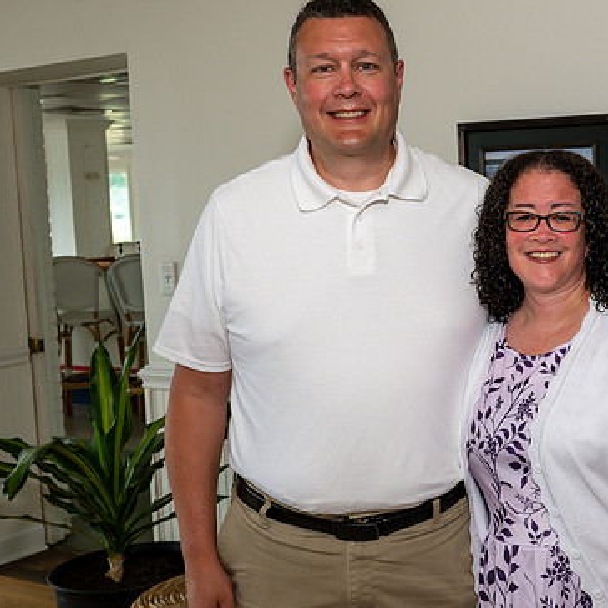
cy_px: 275
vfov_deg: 30.5
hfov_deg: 29.8
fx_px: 1113
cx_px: 488
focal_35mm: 56
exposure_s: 1/320
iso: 500
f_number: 7.1
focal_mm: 33
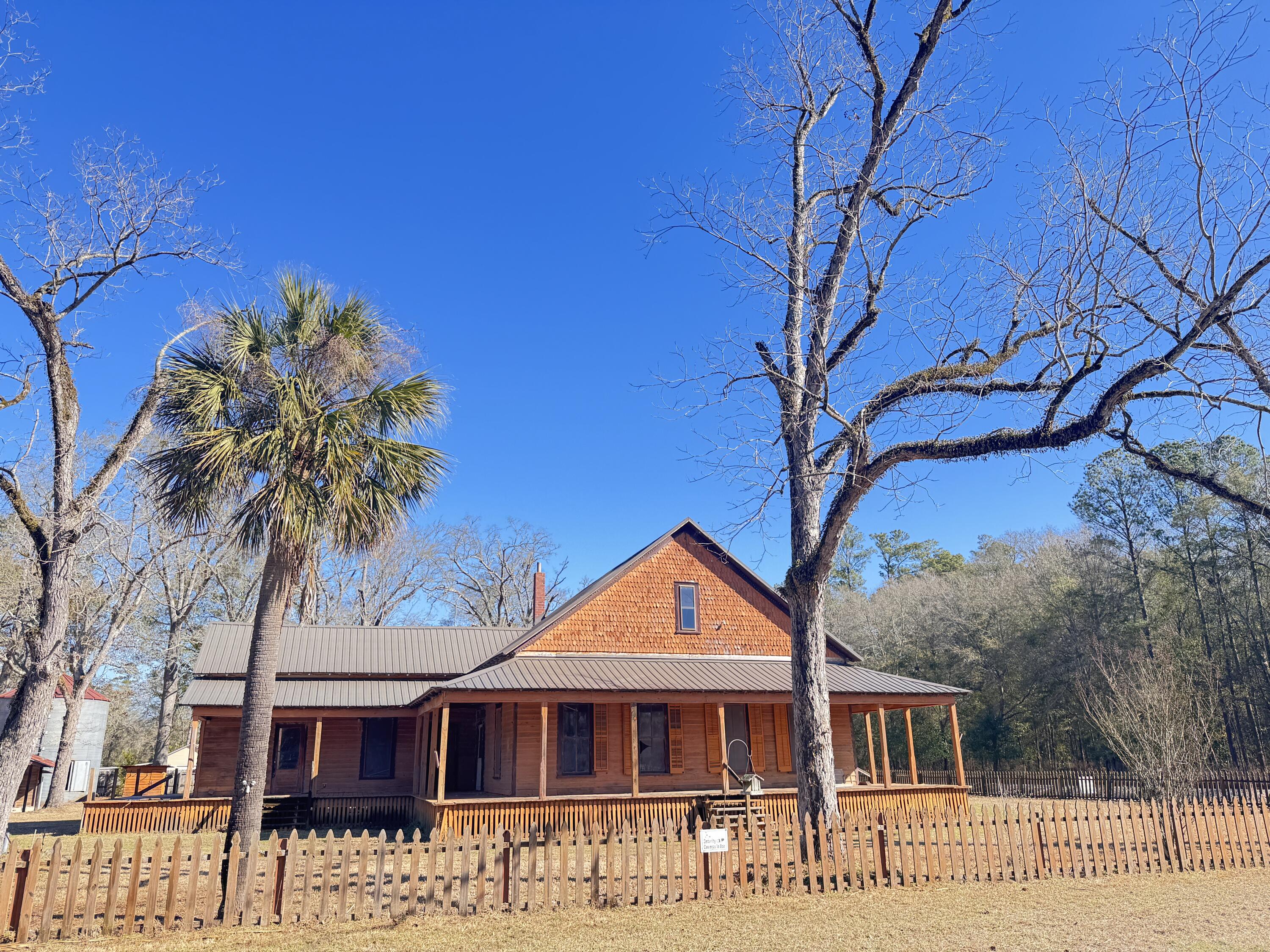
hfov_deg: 71.6
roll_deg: +0.7
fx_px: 881
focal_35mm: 24
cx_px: 635
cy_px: 476
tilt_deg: +17.6
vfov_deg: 56.8
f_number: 1.78
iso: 80
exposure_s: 1/782
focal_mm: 6.76
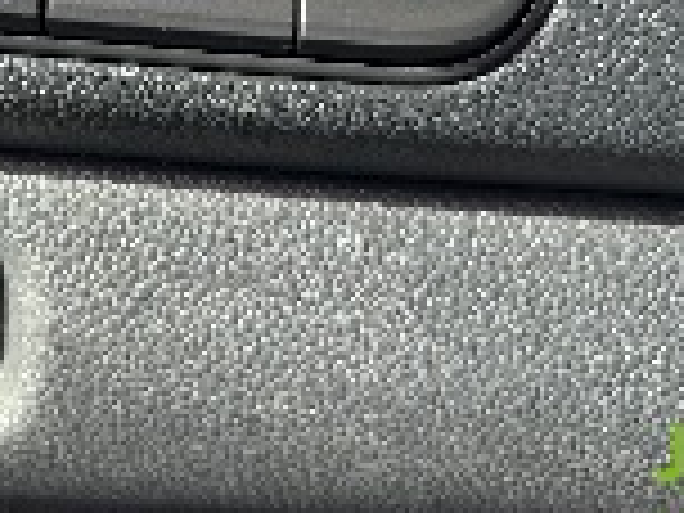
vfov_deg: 19.5
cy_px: -108
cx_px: 68
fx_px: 1403
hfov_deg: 26.5
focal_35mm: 71
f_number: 1.5
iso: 40
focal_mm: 5.7
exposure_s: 1/121
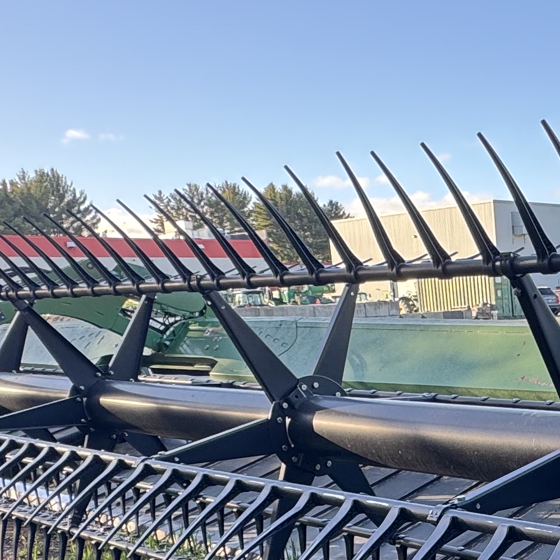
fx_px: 915
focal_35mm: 50
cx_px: 616
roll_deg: +3.6
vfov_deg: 31.9
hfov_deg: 30.5
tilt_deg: -14.9
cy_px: 531
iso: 40
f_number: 2.2
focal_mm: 2.22
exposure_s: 1/130
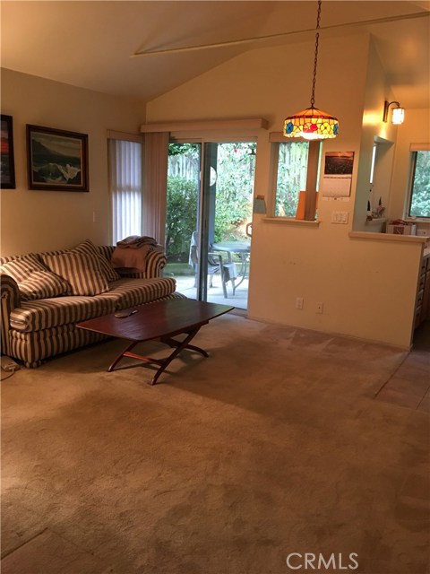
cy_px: 287
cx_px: 215
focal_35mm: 29
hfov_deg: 48.2
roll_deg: -2.7
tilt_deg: -9.2
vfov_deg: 61.7
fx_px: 480
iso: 80
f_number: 2.2
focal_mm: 4.15
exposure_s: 1/15
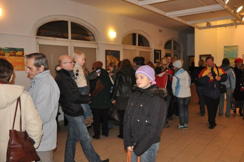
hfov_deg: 57.3
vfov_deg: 39.9
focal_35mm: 33
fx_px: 223
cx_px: 122
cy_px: 81
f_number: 3.5
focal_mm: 22
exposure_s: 1/60
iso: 800
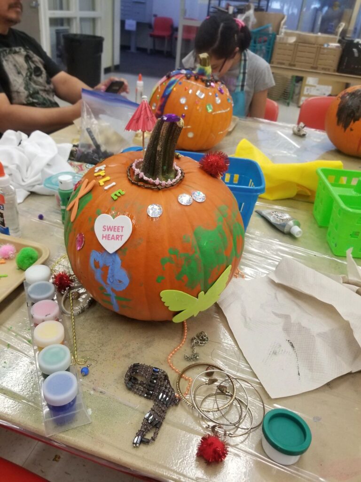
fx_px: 362
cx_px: 180
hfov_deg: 53.1
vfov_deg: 67.3
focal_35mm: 26
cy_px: 241
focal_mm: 4.25
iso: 160
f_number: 1.7
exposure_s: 1/60
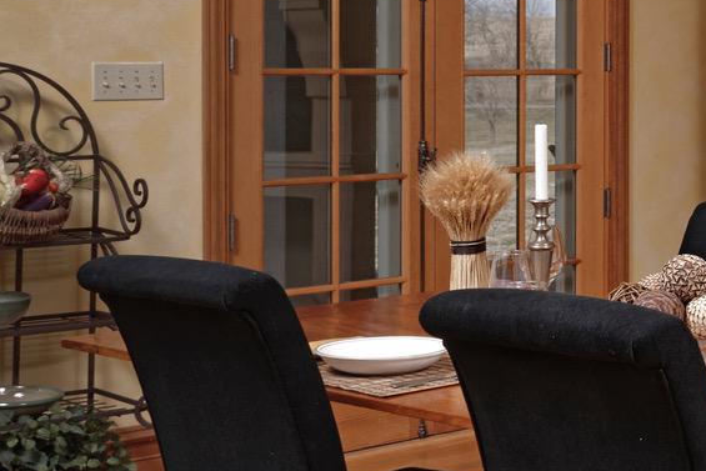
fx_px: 1706
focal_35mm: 87
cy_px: 235
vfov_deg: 15.7
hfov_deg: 20.5
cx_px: 1018
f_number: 13
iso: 320
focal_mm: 24
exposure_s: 1/160
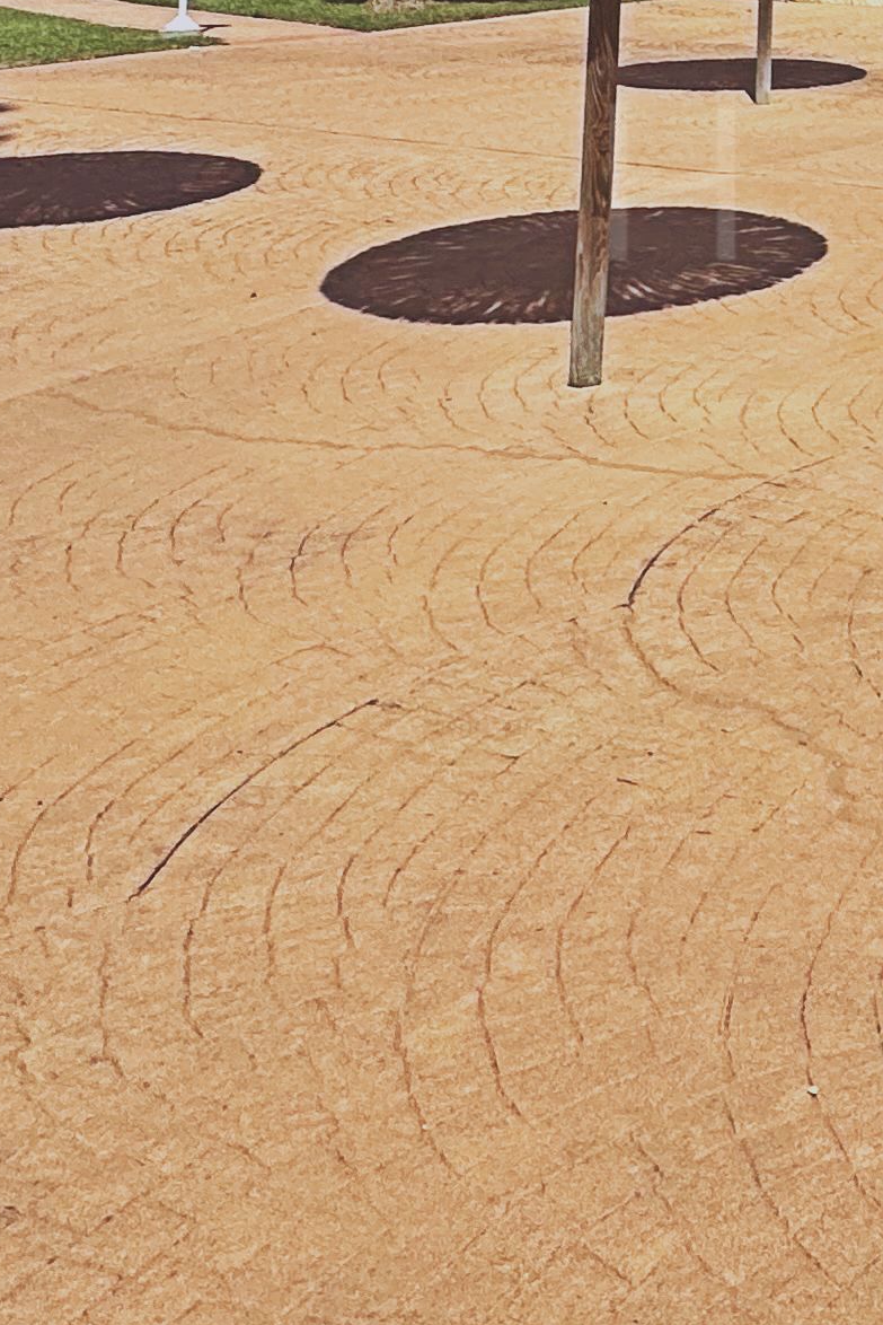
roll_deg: -0.2
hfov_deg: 23.3
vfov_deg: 32.1
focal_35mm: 50
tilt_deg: +6.4
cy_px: -307
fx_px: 1839
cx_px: 1209
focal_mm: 2.22
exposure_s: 1/3861
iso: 50
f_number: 2.2
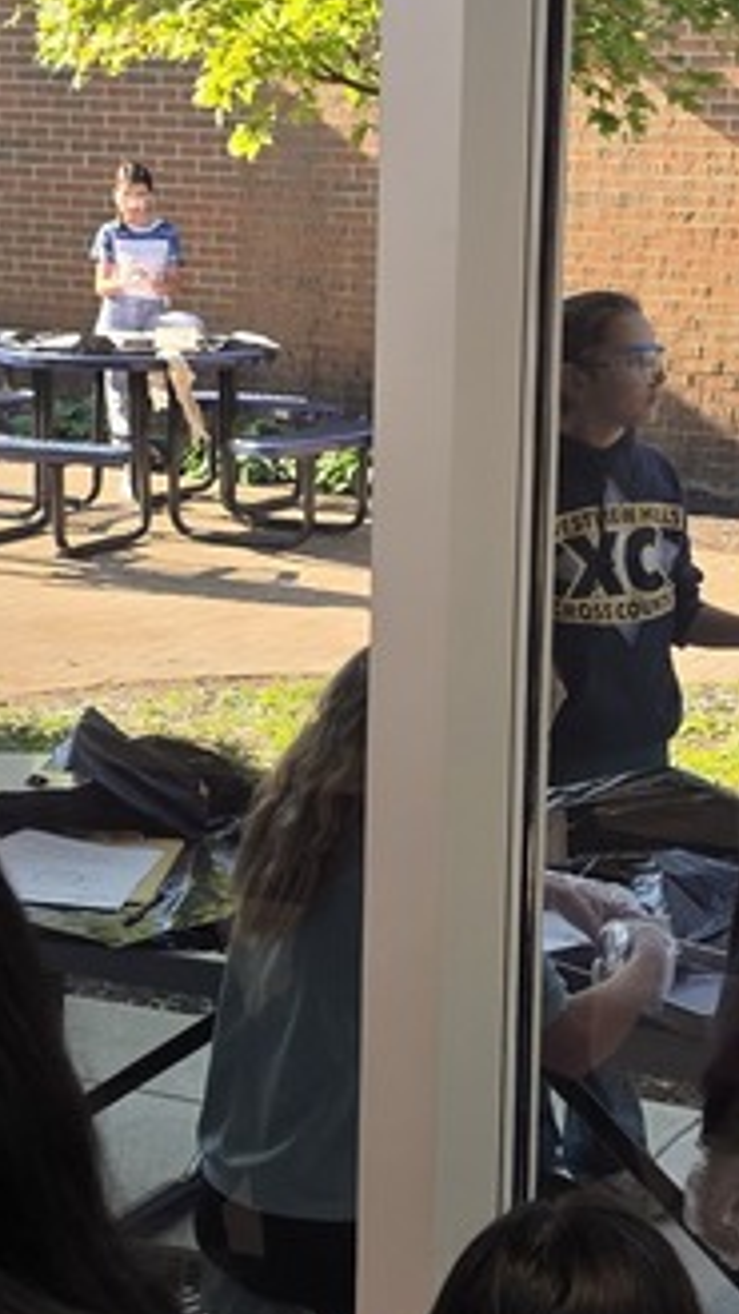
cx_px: 423
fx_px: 2718
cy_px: 607
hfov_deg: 15.5
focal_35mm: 78
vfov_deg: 27.2
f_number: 1.4
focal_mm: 6.5
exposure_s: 1/180
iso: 50
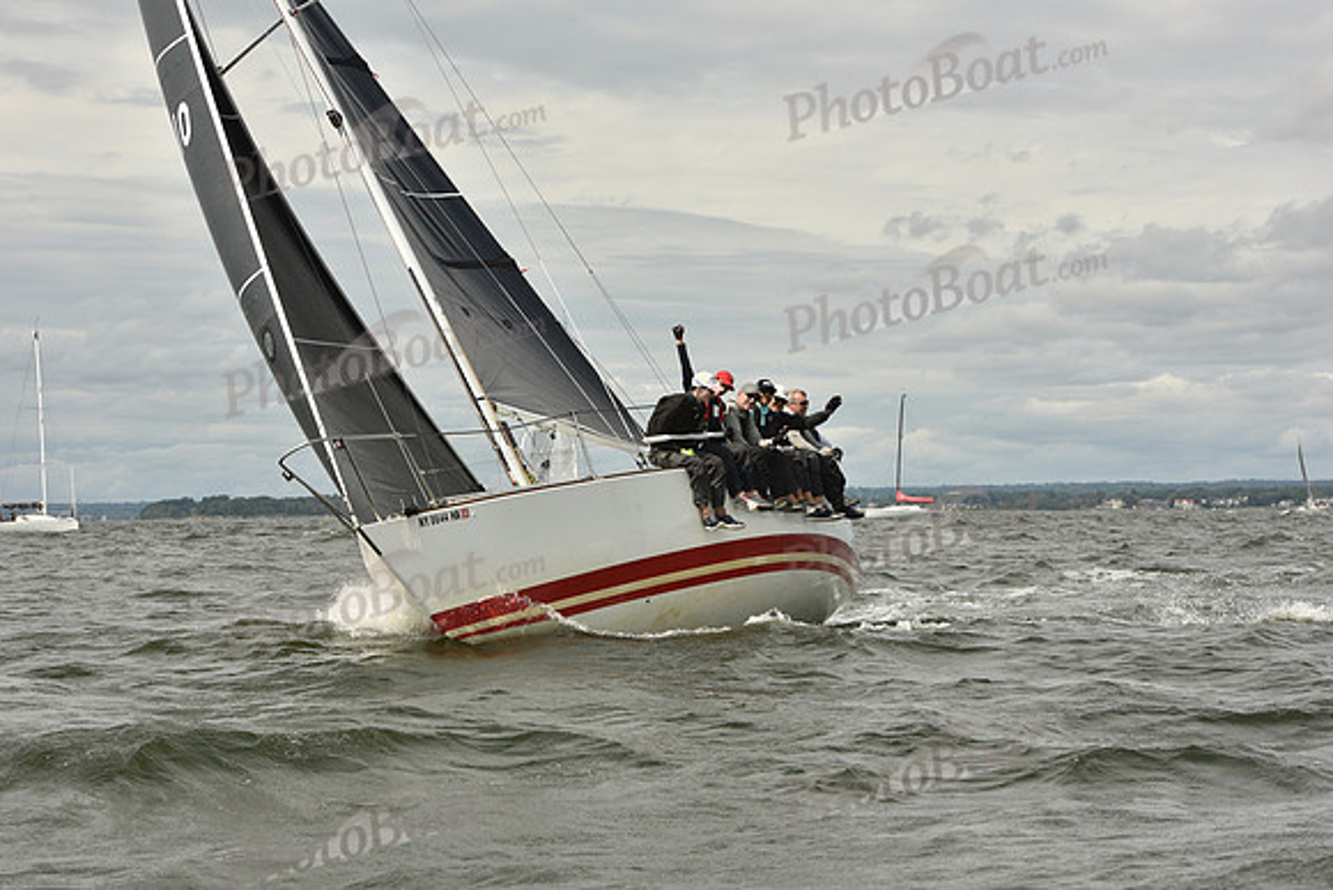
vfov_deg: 14.0
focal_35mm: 98
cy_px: 445
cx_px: 666
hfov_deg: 20.8
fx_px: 3629
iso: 250
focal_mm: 98
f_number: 9
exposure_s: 1/800
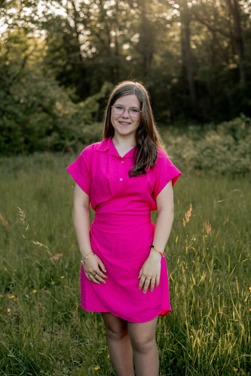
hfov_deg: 27.0
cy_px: 188
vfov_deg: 39.6
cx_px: 126
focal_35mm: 50
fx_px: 522
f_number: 2.5
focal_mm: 50
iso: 250
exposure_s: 1/800
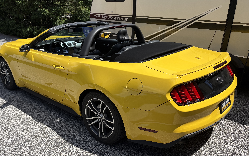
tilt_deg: -23.2
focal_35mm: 32
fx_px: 217
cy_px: 90
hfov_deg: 59.4
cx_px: 105
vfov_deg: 39.3
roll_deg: +1.5
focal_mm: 5.96
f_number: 1.6
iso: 50
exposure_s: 1/4065
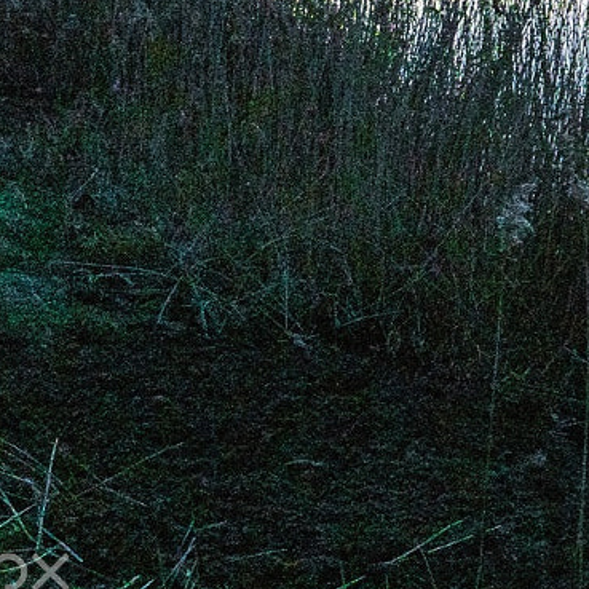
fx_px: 1771
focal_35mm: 92
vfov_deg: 17.8
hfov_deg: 16.7
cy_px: -158
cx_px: 950
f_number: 5.6
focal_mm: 12
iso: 400
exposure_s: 1/45
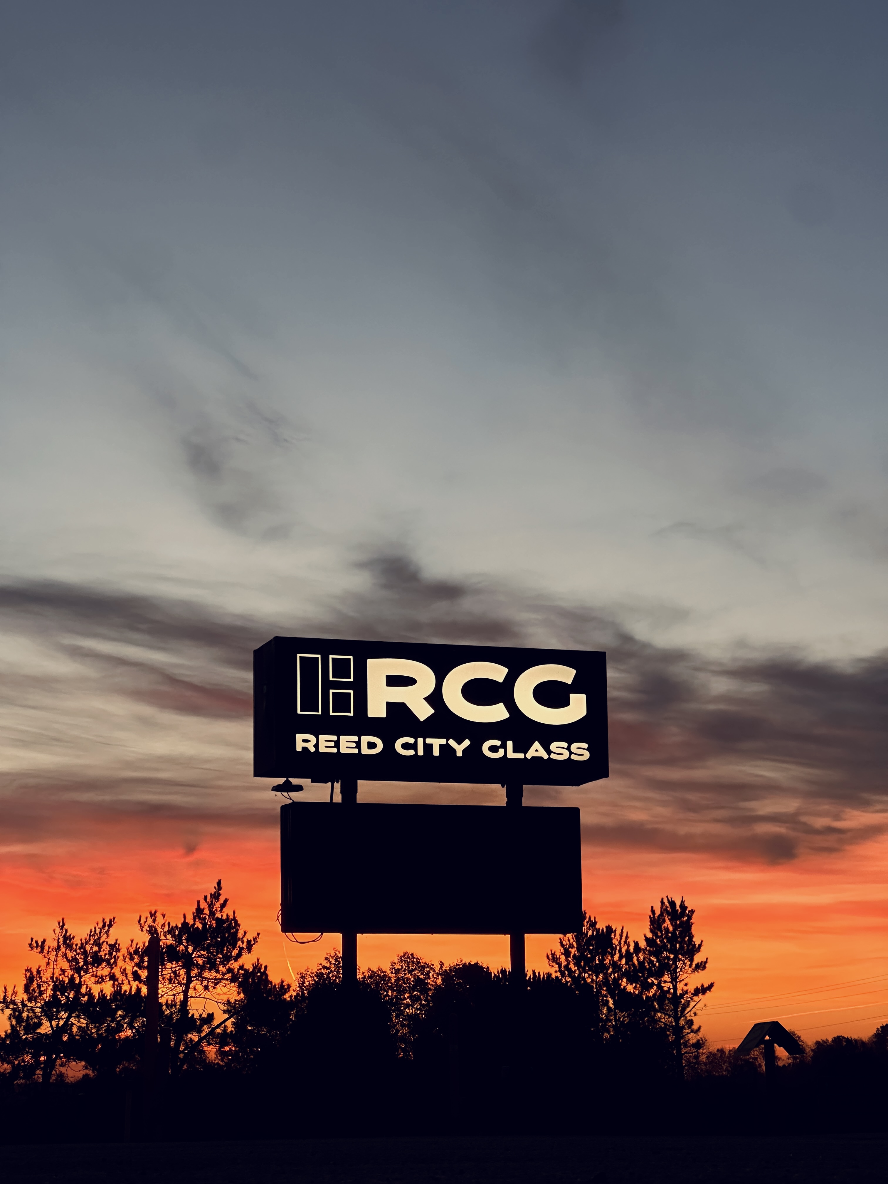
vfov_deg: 25.3
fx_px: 2634
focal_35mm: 77
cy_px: 592
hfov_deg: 19.1
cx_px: 444
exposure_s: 1/104
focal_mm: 9
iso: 160
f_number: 2.8
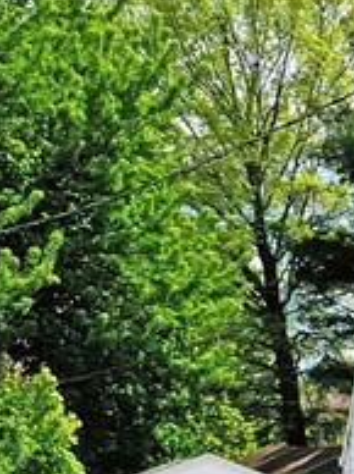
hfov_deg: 8.9
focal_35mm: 151
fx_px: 2063
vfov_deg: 12.9
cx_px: 850
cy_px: 508
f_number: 6.3
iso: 100
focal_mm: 10.26
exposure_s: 1/640
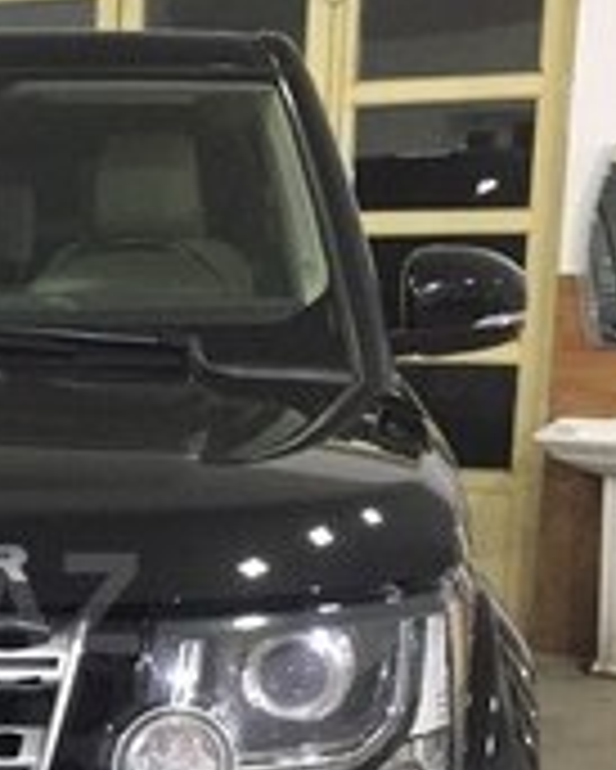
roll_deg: -0.6
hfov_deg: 17.5
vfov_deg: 23.0
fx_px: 1867
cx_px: -207
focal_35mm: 82
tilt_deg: -9.8
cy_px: 603
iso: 250
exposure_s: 1/33
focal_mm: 4.15
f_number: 2.2
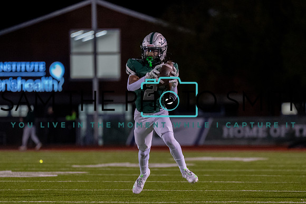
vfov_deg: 4.3
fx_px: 2710
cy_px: 134
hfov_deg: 6.5
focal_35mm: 319
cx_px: 176
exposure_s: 1/1000
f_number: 2.8
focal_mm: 200
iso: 3200
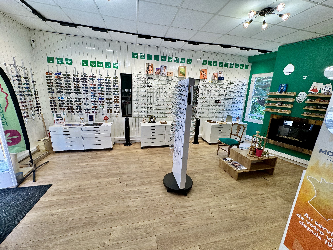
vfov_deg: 85.7
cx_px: 166
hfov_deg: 102.1
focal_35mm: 14
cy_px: 125
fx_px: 135
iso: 80
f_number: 2.2
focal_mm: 2.22
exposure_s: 1/100
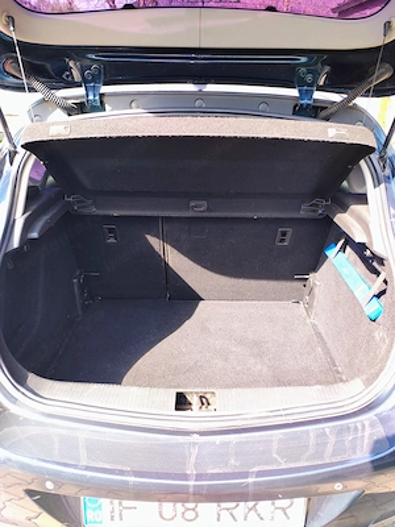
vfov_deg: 69.4
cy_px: 264
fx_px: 380
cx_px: 198
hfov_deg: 54.9
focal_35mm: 25
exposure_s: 1/120
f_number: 1.4
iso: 120
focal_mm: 5.89
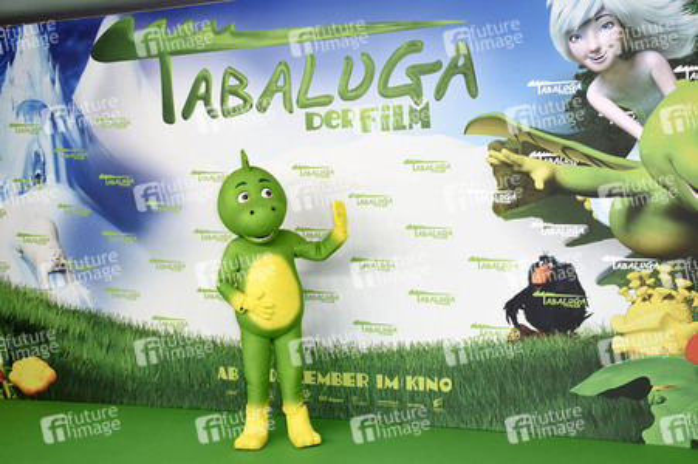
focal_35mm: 45
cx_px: 349
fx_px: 872
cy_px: 232
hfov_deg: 43.6
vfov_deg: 29.8
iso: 640
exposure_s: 1/125
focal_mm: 30
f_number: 5.6
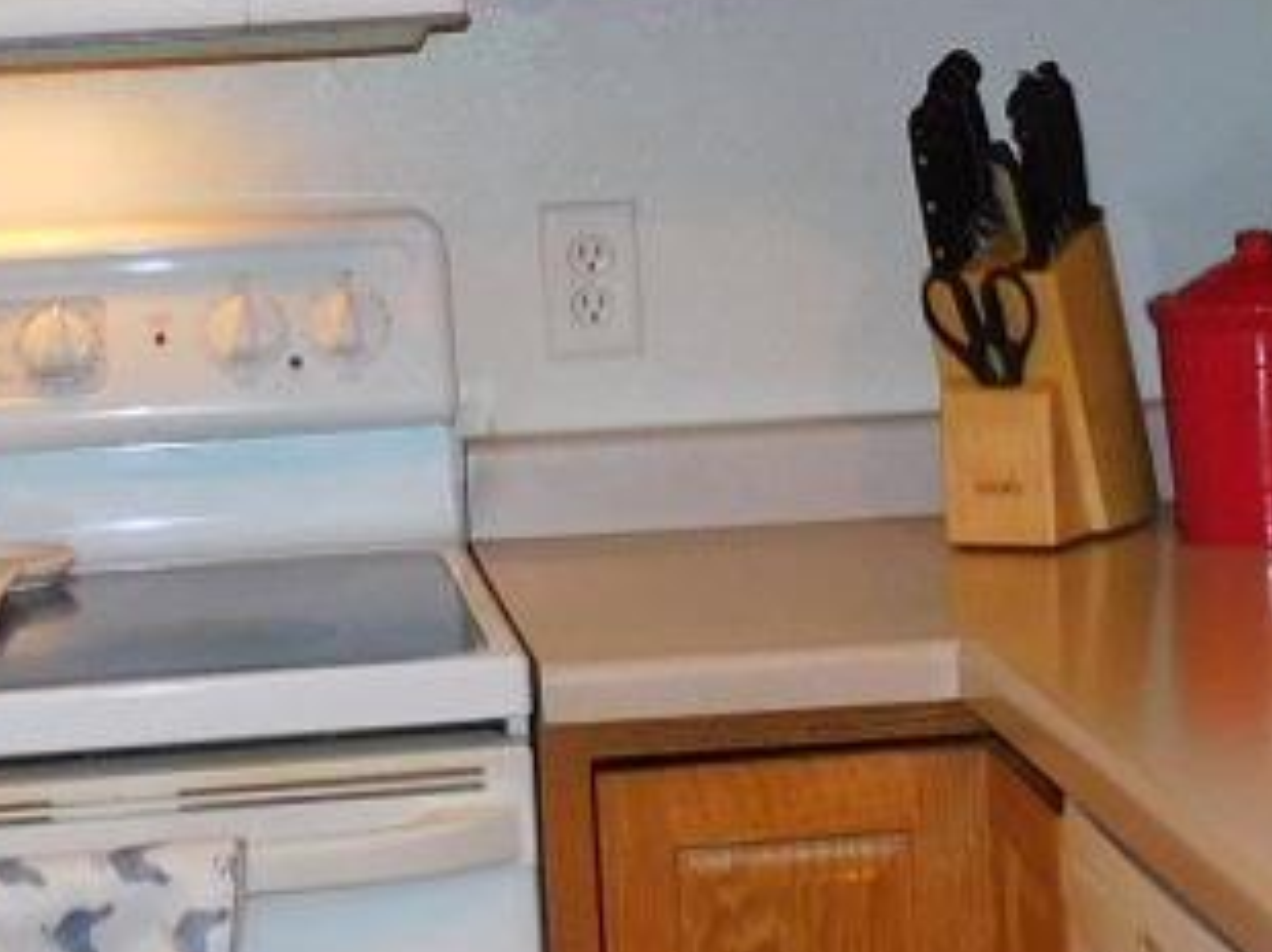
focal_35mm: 124
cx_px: 665
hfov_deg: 15.9
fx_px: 4553
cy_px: -66
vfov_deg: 11.8
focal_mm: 4.3
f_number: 3.3
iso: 200
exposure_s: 1/30
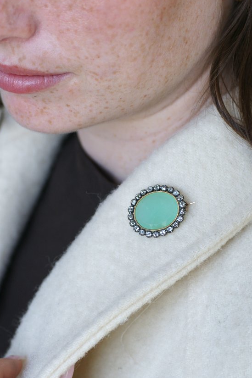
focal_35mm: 153
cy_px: 211
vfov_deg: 13.4
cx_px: 151
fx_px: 1607
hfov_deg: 9.0
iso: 200
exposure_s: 1/125
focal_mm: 70
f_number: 3.2
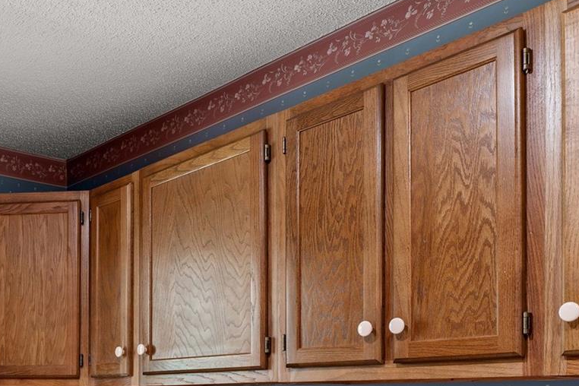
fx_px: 692
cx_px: 77
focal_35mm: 43
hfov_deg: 42.3
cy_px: 398
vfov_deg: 28.9
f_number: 8
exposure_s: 1
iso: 100
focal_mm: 16
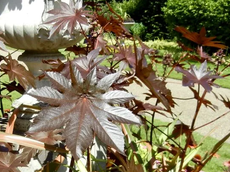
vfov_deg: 25.1
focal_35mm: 57
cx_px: 64
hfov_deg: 33.3
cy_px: 143
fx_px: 379
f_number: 3.5
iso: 160
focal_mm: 5.4
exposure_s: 1/910
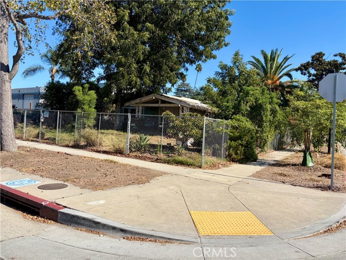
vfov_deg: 53.1
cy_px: 130
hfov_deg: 67.3
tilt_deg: +0.3
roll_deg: -2.9
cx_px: 173
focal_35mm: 26
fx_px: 260
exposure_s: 1/3623
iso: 64
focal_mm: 5.96
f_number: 1.6
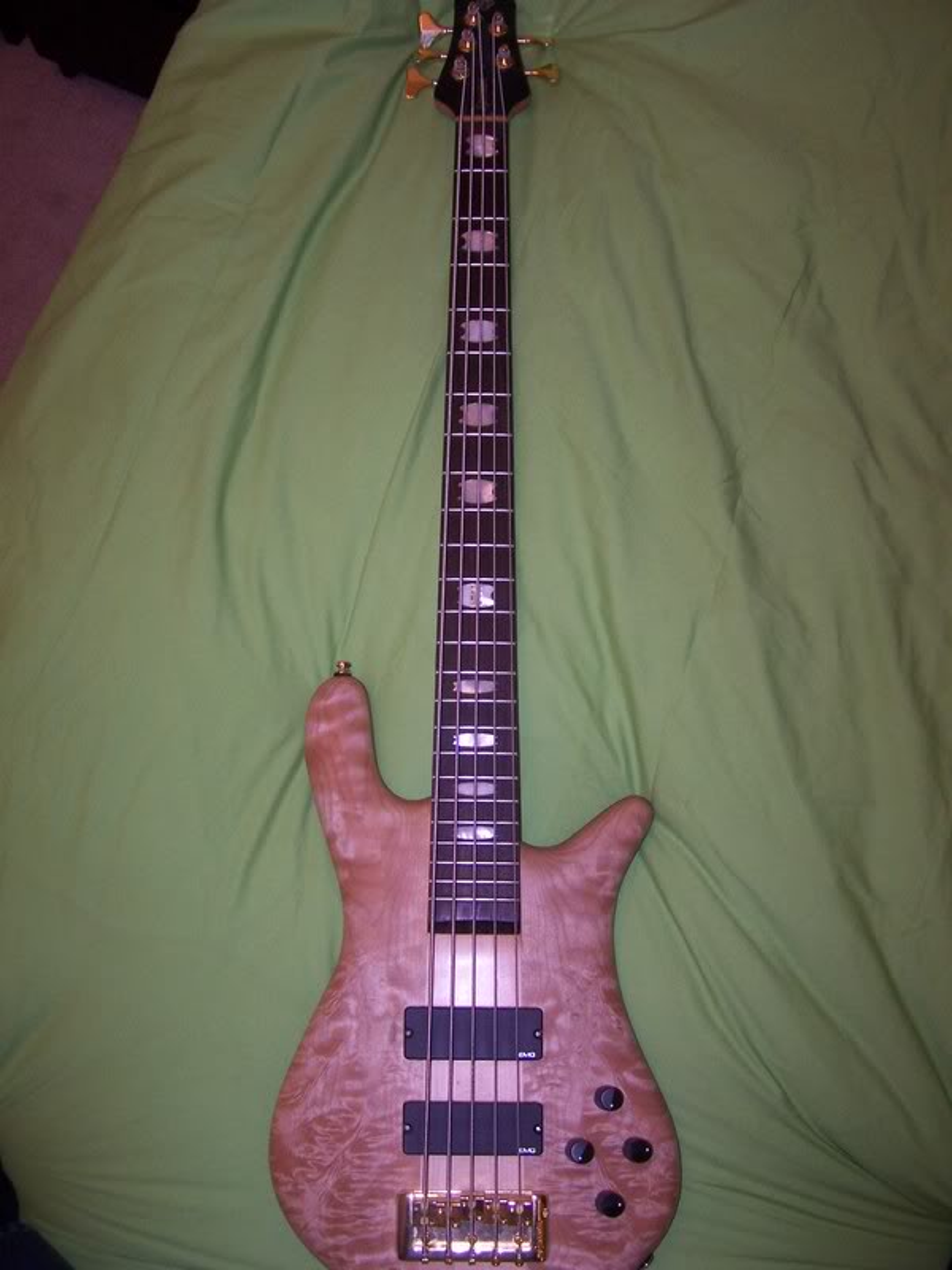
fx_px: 1393
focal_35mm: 38
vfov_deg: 49.0
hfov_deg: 37.7
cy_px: 635
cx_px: 476
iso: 140
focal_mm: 6.3
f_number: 2.8
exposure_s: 1/60
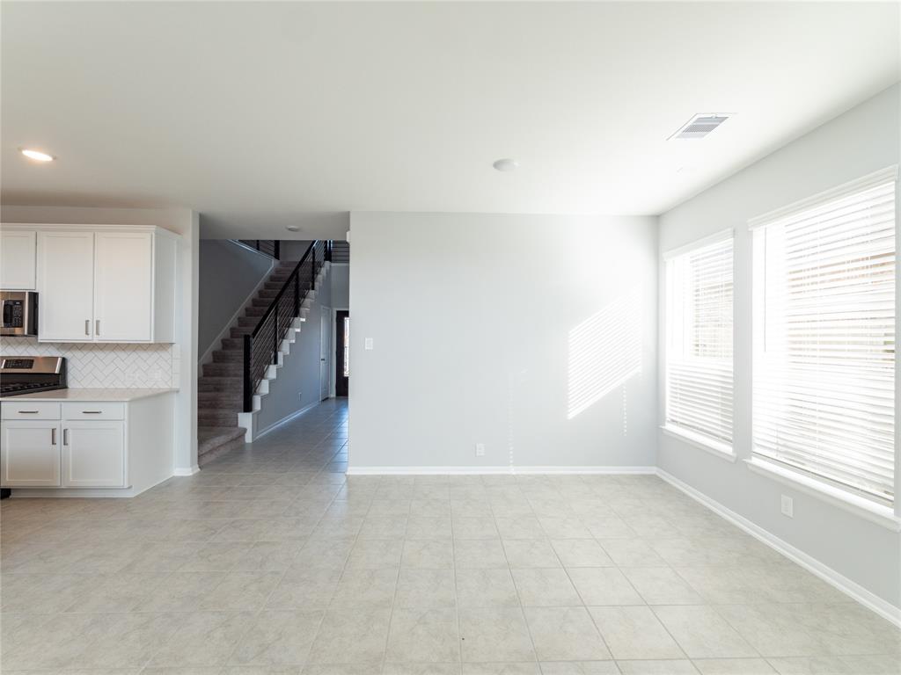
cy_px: 338
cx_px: 450
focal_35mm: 14
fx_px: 364
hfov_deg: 102.1
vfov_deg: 85.7
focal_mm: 7
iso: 200
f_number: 8
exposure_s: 1/25
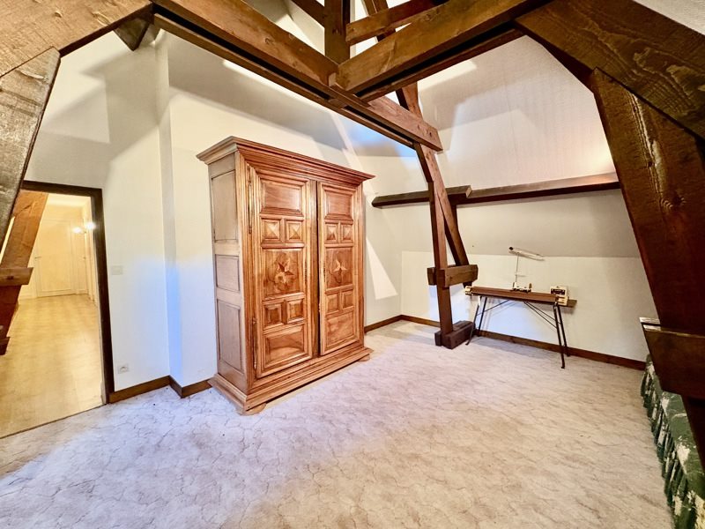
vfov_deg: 85.7
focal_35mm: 14
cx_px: 352
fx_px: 285
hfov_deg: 102.1
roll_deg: -0.2
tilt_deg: -3.7
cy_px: 264
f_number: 2.2
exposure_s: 1/33
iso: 800
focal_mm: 2.22
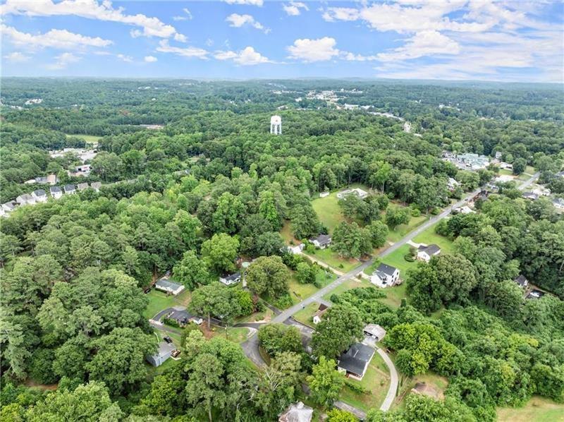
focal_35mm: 24
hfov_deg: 71.7
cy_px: 211
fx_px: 391
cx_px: 282
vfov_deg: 56.7
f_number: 2.8
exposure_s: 1/320
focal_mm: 12.29
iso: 110
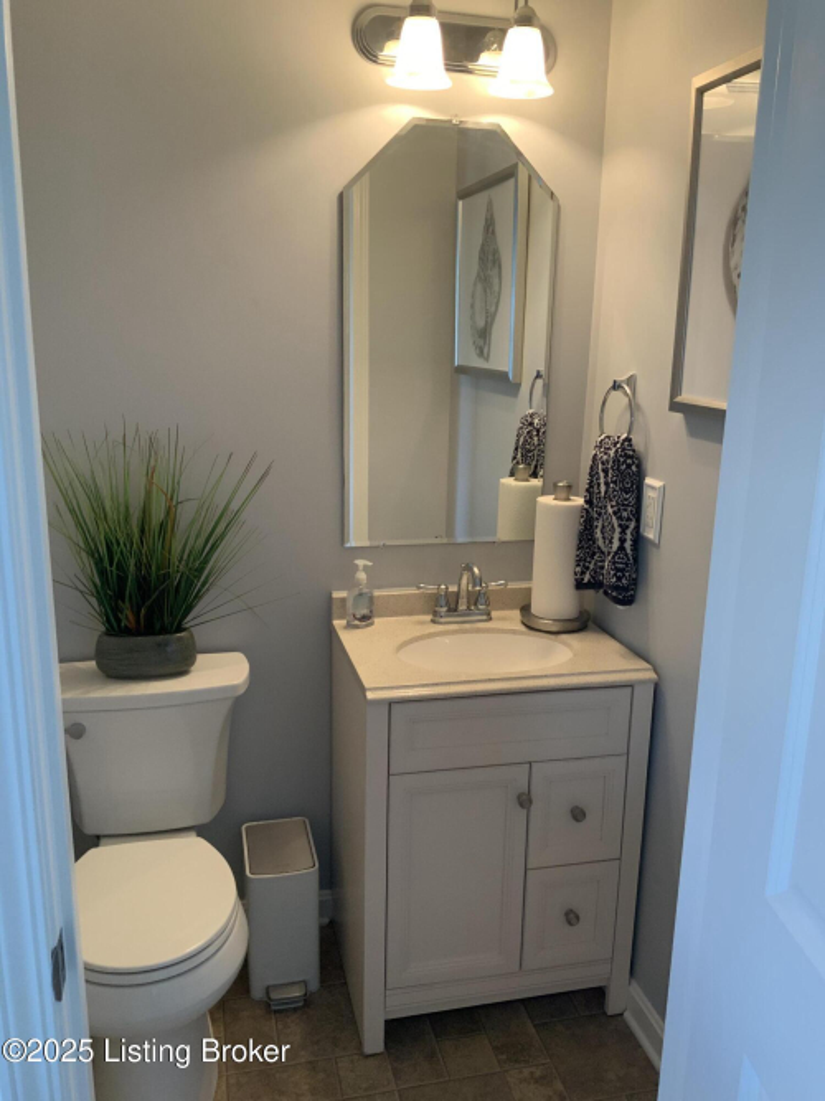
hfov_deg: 48.2
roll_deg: +0.0
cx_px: 412
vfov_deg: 61.7
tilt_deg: -14.8
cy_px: 550
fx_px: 922
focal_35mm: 29
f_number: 1.8
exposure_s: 1/60
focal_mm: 3
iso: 80
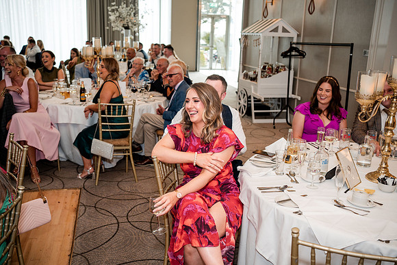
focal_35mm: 35
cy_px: 132
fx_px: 386
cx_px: 198
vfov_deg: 37.9
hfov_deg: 54.4
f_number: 3.5
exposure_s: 1/200
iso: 800
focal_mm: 35
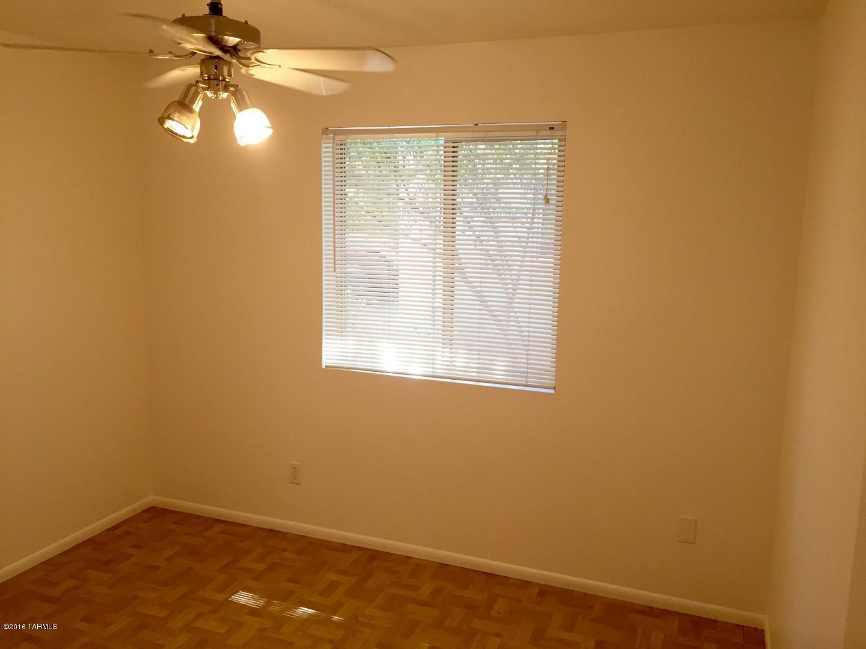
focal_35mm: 29
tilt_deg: -9.8
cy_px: 324
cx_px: 433
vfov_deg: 48.2
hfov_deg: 61.7
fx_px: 726
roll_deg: -2.2
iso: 32
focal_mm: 4.15
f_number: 2.2
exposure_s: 1/30
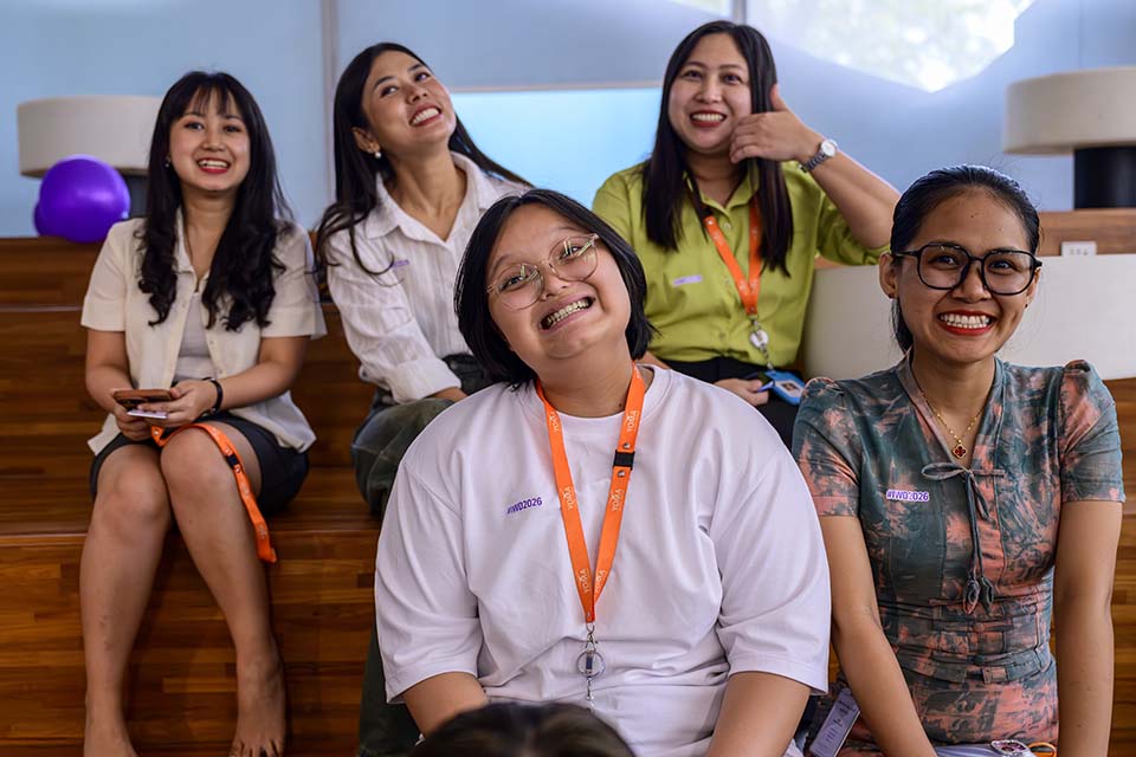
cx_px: 568
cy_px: 378
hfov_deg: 53.1
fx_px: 1136
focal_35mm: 36
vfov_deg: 36.9
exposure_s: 1/250
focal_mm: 36
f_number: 2.8
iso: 2500
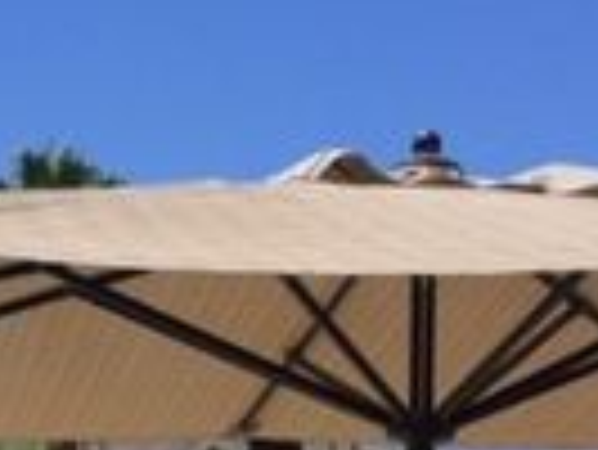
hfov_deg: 17.9
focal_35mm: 109
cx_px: 144
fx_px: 1885
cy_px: 830
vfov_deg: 12.4
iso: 32
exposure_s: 1/2564
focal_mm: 4.15
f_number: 2.2
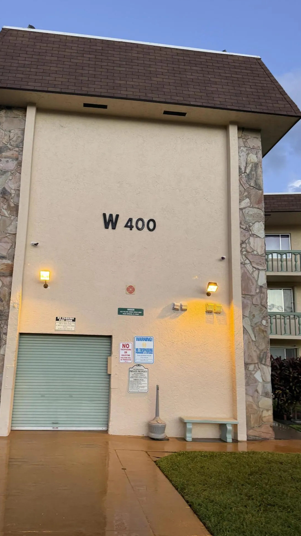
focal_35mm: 27
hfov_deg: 42.7
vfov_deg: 69.9
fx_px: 383
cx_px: 121
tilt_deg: +9.8
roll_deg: -2.6
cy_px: 273
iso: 200
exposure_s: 1/60
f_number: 1.78
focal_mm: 6.76
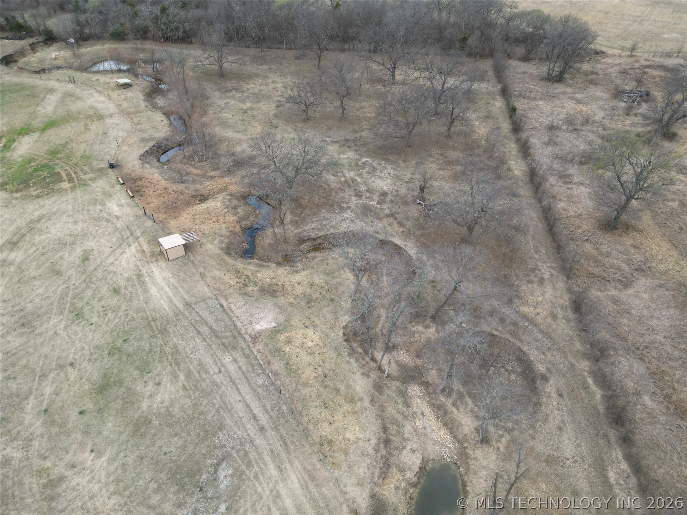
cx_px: 344
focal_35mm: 24
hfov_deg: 71.6
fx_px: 476
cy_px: 258
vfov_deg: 56.8
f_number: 1.7
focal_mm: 6.72
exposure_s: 1/640
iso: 100
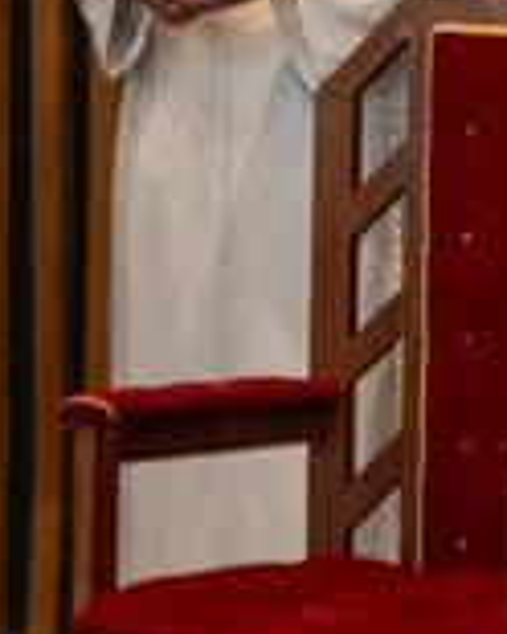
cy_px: -262
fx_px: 6677
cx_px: -1292
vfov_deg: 5.4
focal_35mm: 356
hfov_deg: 4.1
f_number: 2
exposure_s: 1/160
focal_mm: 35
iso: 1000
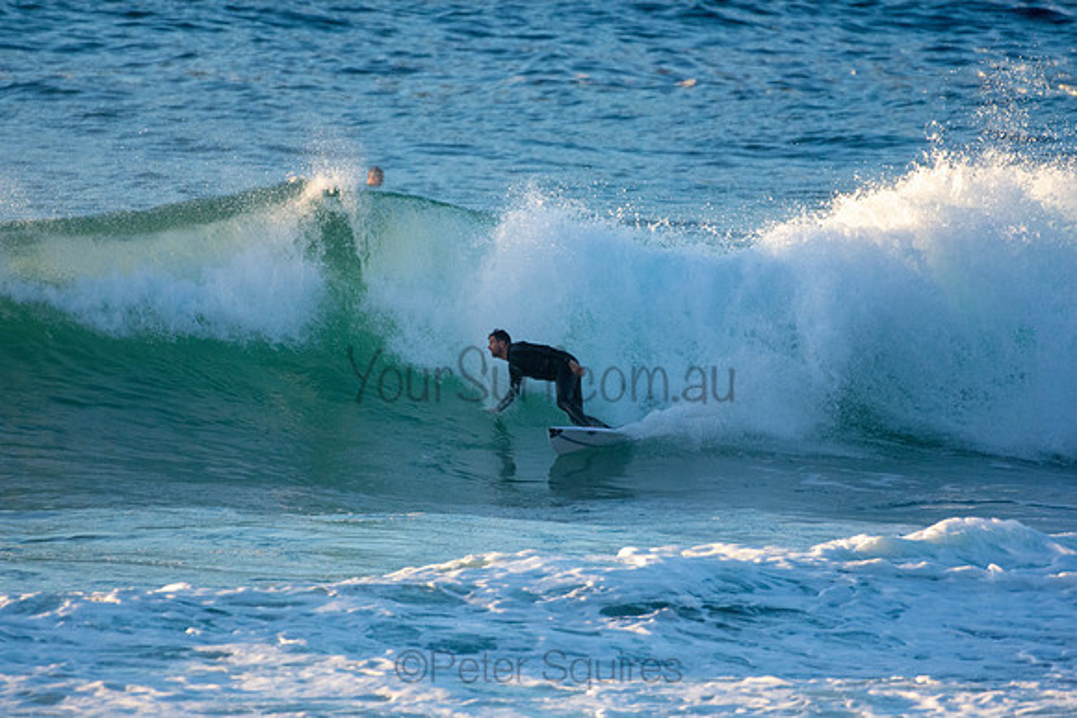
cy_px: 359
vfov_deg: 1.8
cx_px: 538
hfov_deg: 2.7
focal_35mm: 750
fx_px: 22442
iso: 1250
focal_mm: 500
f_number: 5.6
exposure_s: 1/2000
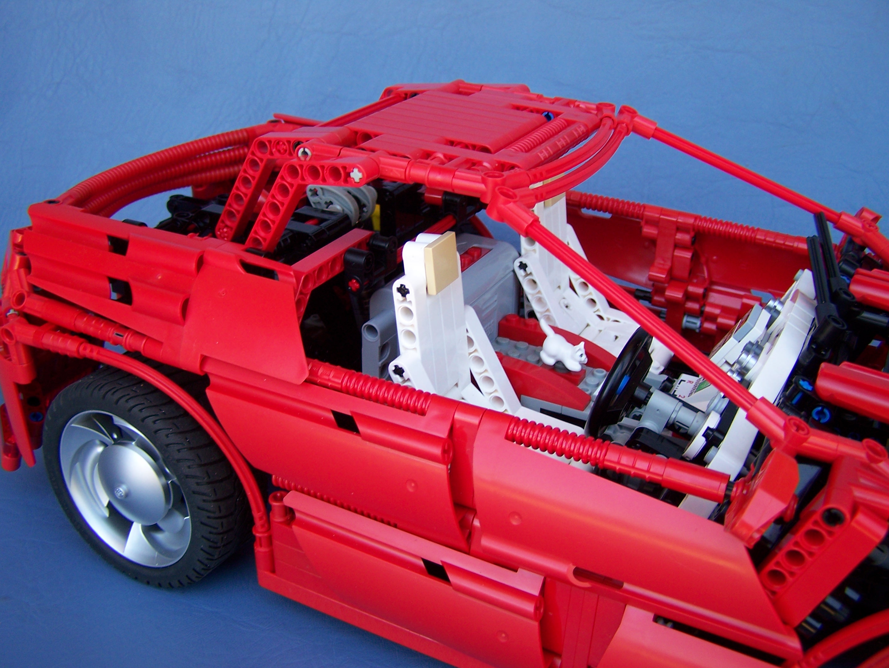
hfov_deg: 48.9
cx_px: 444
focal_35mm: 38
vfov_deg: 37.8
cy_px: 334
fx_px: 977
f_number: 2.8
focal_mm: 6.3
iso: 80
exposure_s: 1/100
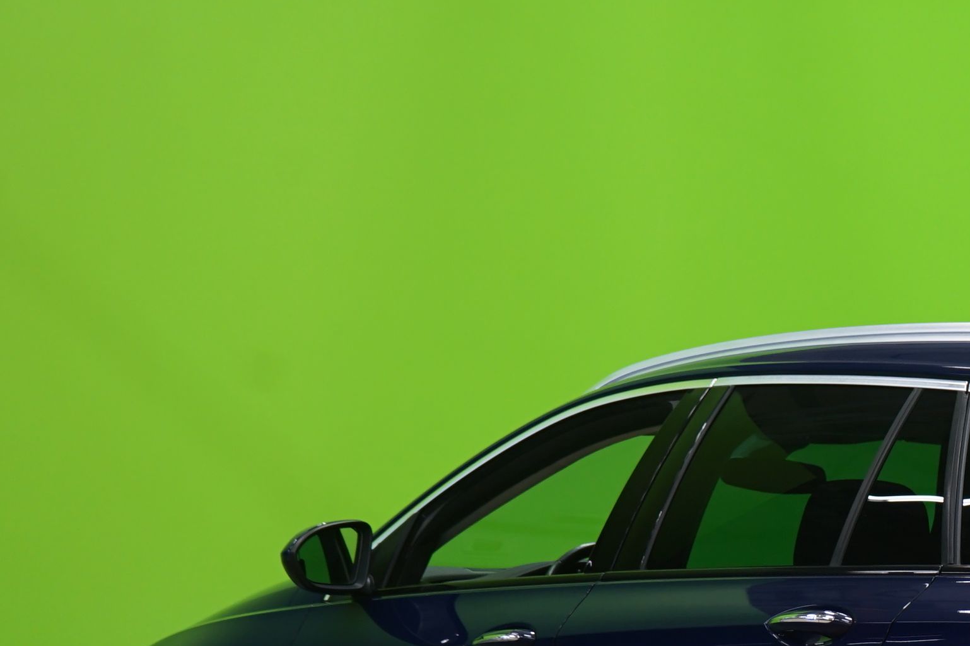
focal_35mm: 128
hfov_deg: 15.5
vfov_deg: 10.6
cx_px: 1110
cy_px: 613
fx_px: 3448
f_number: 5
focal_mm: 50
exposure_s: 1/8
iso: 400
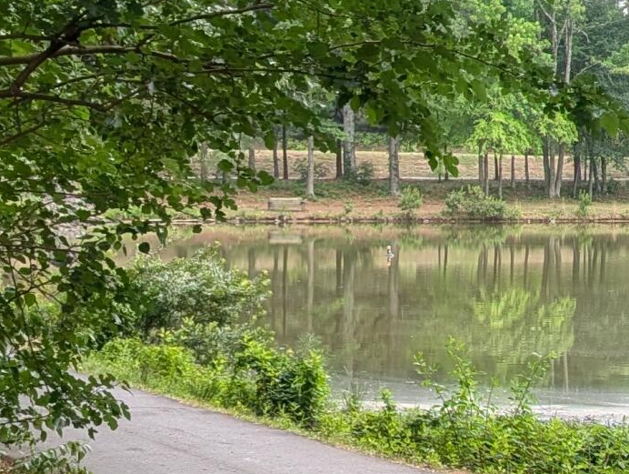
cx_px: 674
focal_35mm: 104
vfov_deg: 14.3
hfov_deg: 18.2
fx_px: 1892
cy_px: 277
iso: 22
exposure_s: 1/458
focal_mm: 6.9
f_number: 1.68
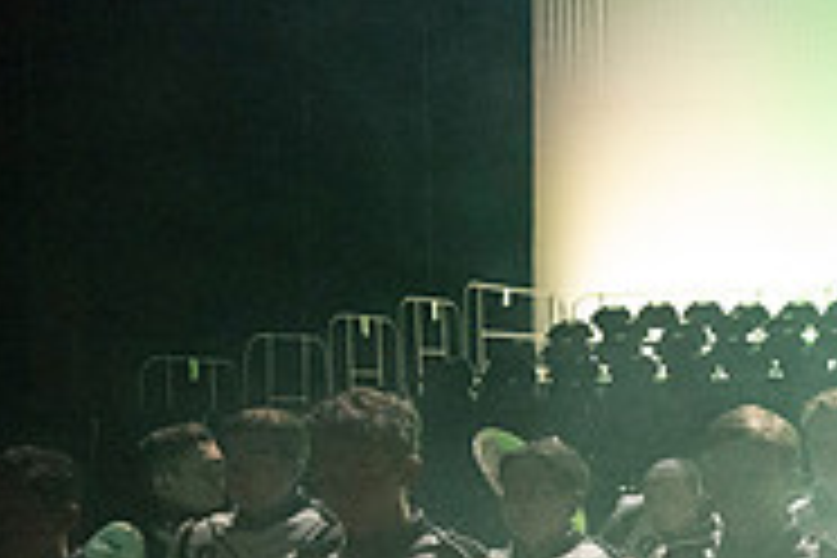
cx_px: 1269
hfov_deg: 22.1
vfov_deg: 18.1
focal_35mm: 75
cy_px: 358
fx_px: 1744
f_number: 2.8
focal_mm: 24
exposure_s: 1/500
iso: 10000
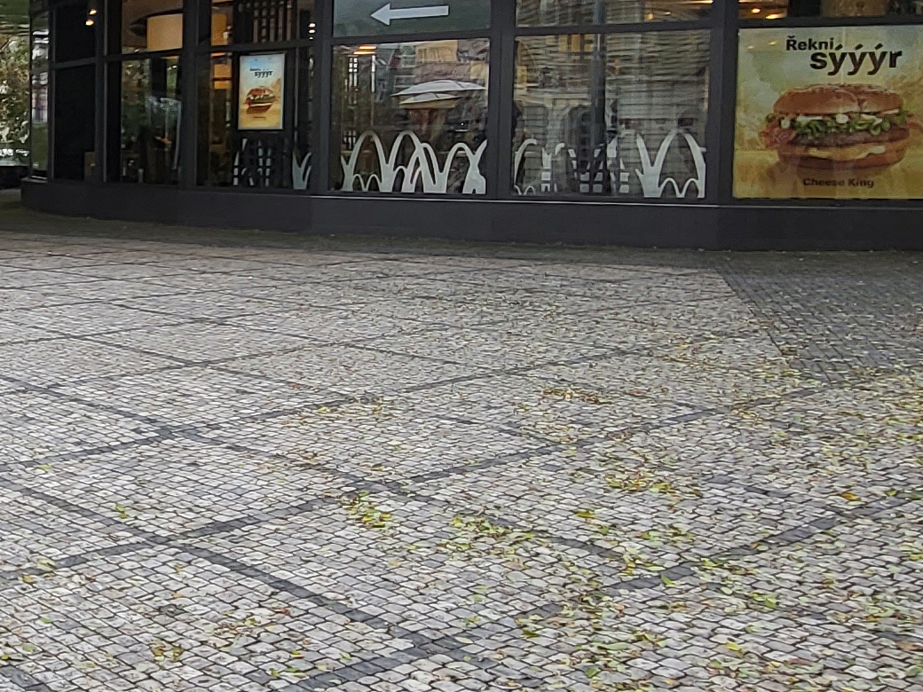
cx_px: -165
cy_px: 228
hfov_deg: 32.2
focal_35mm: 50
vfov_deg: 28.9
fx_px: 1333
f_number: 2.2
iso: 32
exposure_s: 1/154
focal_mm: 1.74
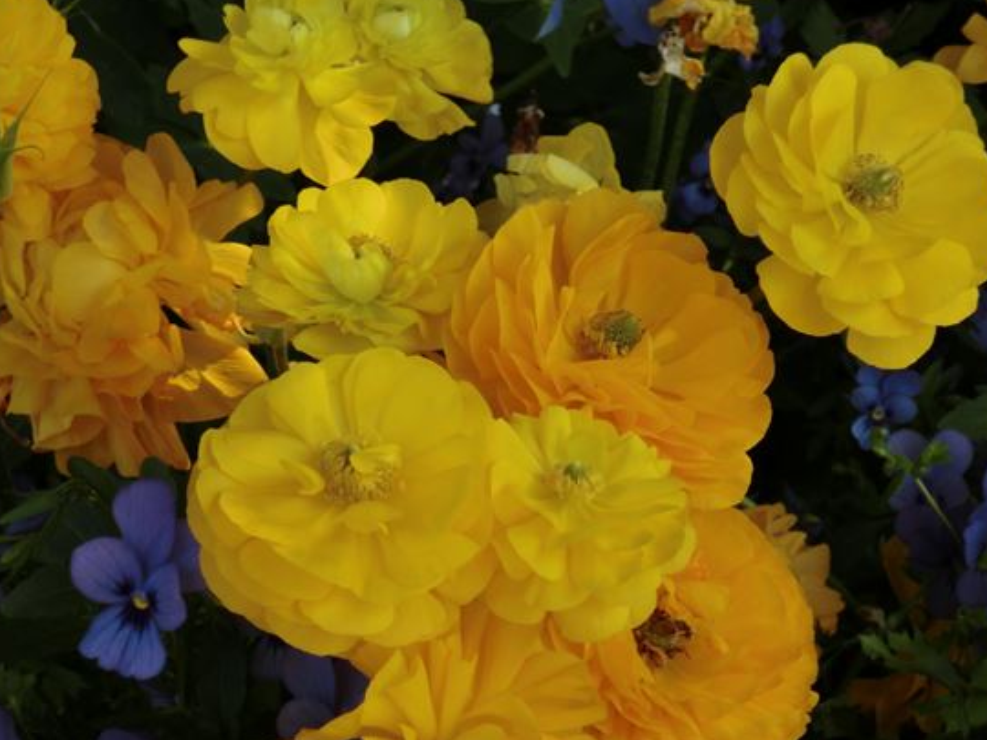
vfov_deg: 11.6
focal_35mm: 128
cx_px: 481
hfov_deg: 15.4
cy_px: 396
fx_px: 3650
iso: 50
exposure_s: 1/125
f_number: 5.9
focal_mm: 19.6
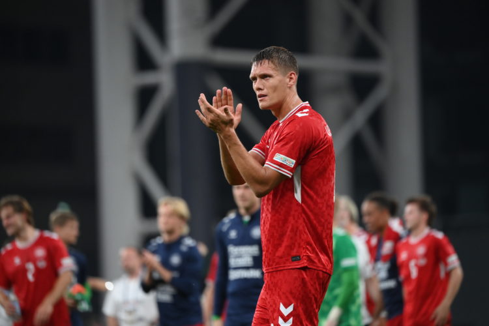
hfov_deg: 6.4
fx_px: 4346
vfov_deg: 4.3
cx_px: 244
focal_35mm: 320
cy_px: 163
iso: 3200
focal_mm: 320
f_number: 4
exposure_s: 1/1250
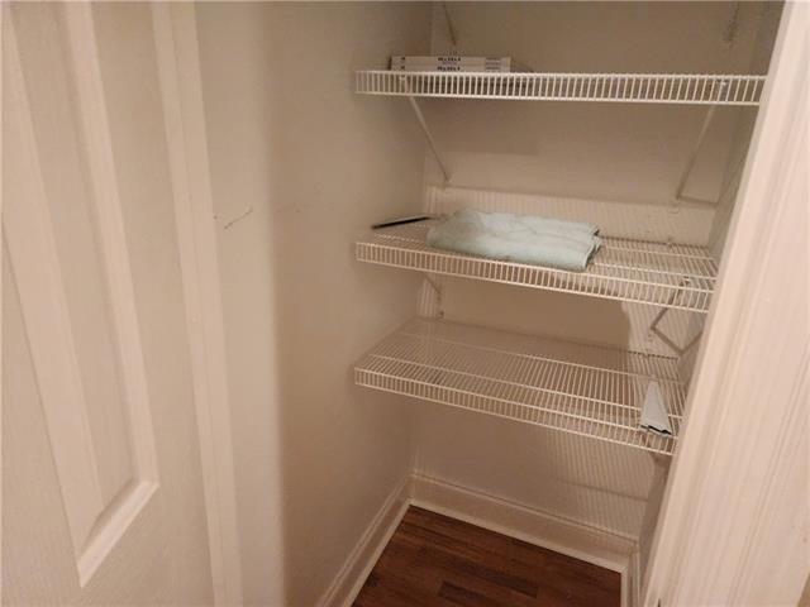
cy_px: 304
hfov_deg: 73.9
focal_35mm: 23
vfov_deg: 58.9
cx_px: 405
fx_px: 538
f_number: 1.8
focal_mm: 6.4
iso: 1000
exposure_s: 1/120
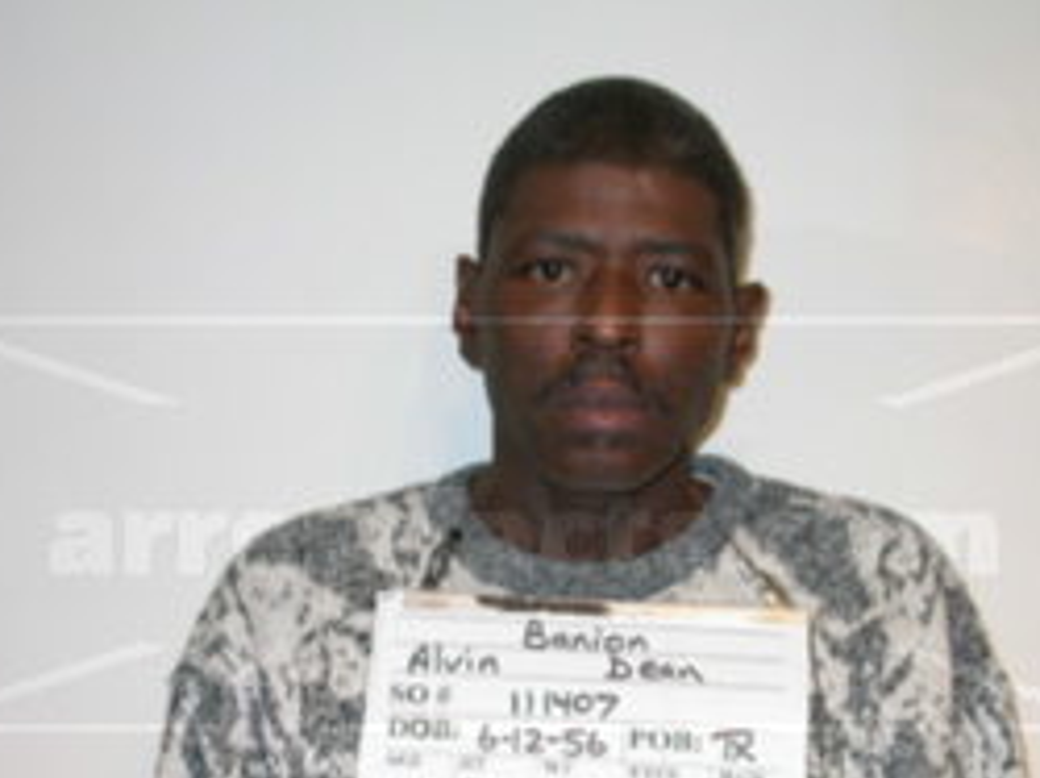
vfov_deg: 19.3
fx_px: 2281
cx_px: 522
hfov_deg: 25.7
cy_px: 526
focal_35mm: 76
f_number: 3
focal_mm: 11.5
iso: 100
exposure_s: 1/60.3
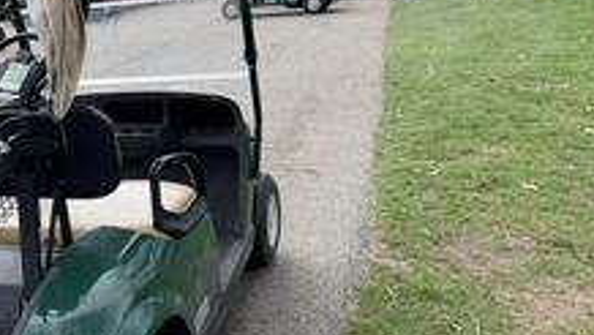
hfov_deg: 40.1
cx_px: 76
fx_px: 757
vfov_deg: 25.0
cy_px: 193
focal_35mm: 48
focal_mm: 6.76
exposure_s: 1/1522
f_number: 1.78
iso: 80
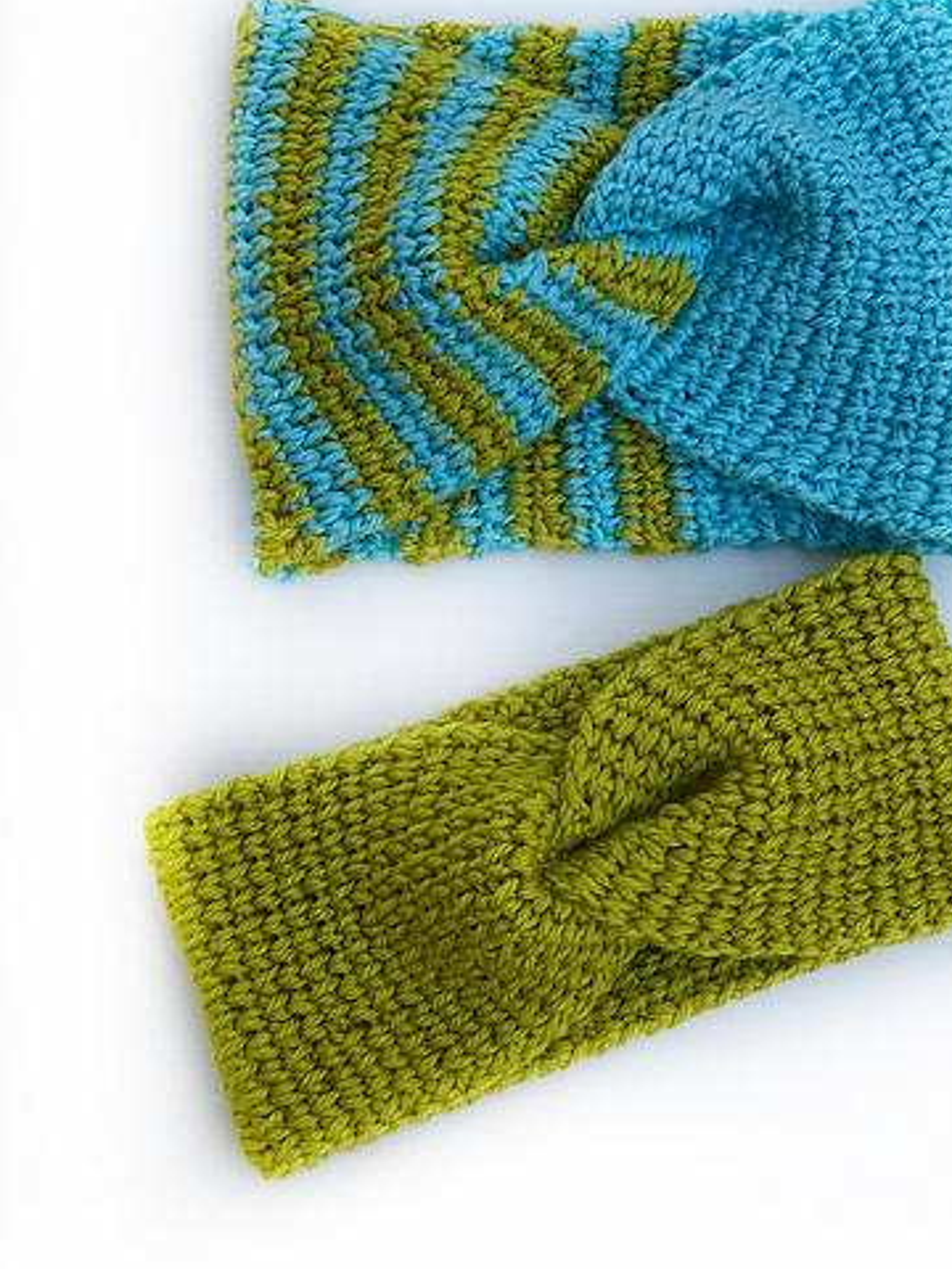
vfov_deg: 25.6
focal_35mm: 76
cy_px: 563
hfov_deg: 19.3
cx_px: 611
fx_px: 2787
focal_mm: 6.6
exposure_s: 1/120
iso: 32
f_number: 2.8
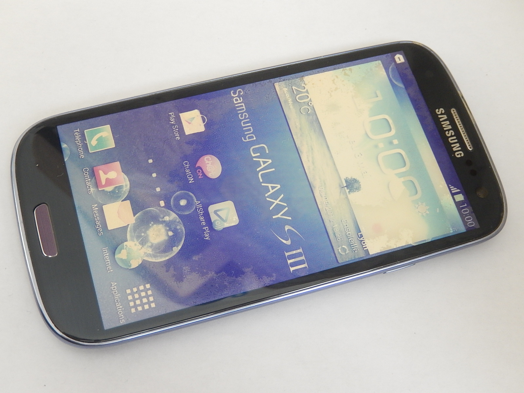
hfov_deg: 37.5
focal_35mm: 51
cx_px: 262
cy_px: 196
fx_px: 772
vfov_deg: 28.6
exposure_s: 1/50
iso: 400
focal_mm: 9.2
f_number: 4.5
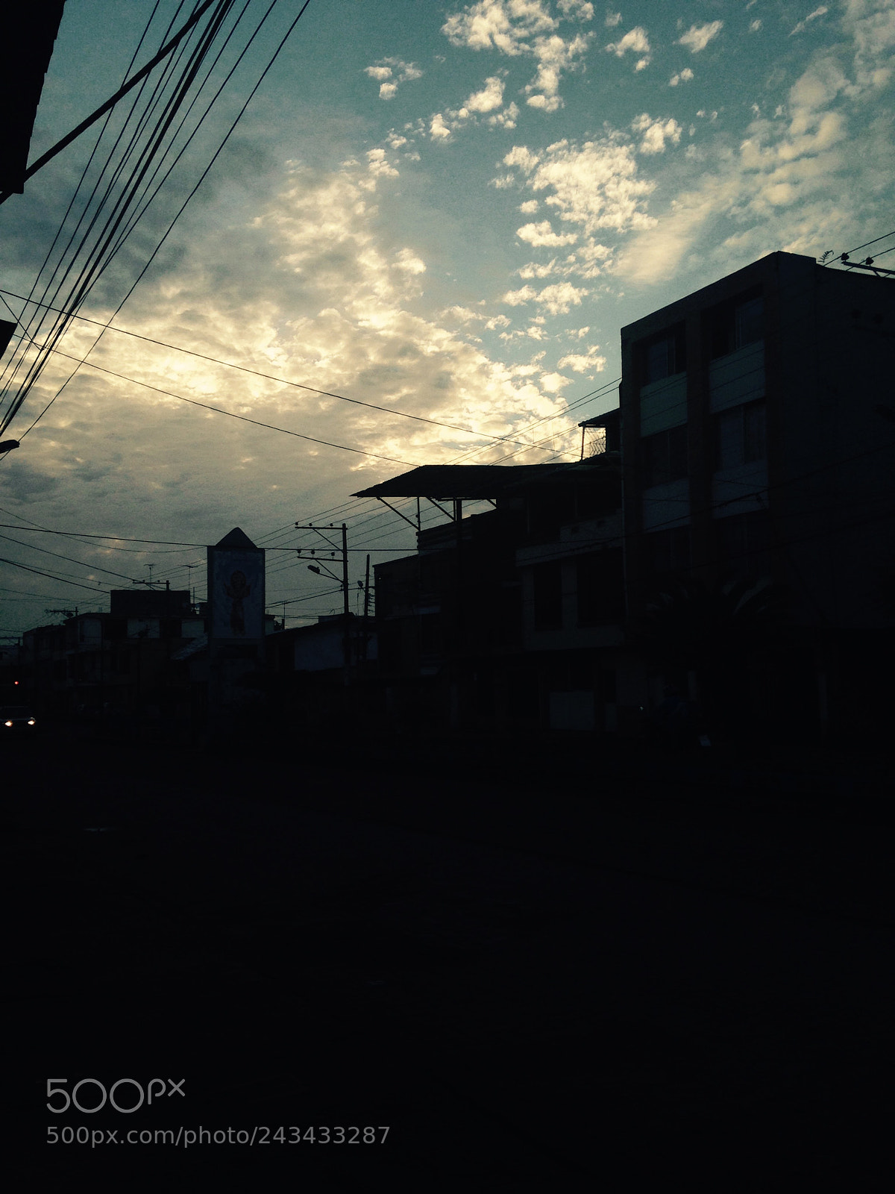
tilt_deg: +3.5
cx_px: 448
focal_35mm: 33
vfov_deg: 55.4
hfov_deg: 42.9
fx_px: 1138
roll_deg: +0.3
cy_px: 597
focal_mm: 4.12
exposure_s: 1/1642
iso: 50
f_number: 2.4
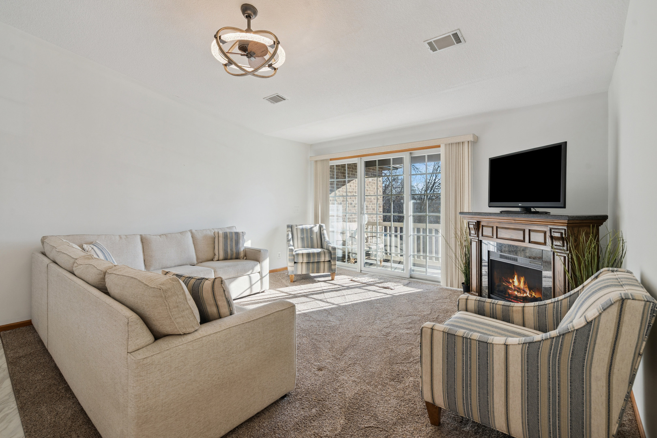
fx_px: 292
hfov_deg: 96.7
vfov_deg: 73.7
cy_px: 219
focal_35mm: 16
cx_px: 328
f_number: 8
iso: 400
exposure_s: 1/100
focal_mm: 16
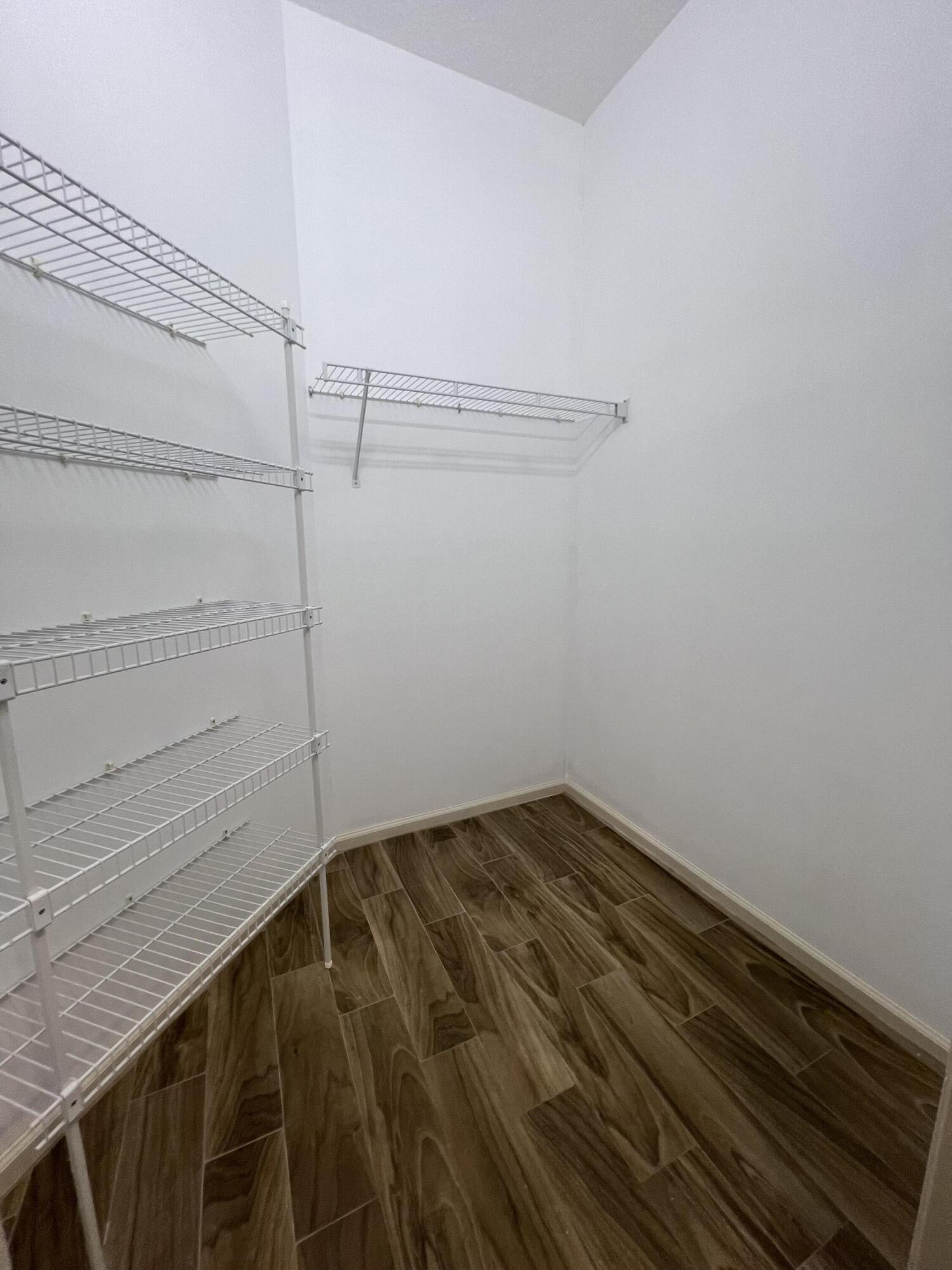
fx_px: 477
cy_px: 635
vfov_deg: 106.2
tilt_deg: -11.1
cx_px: 476
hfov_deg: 89.9
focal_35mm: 13
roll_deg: +0.6
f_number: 1.8
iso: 100
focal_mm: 1.57
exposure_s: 1/120
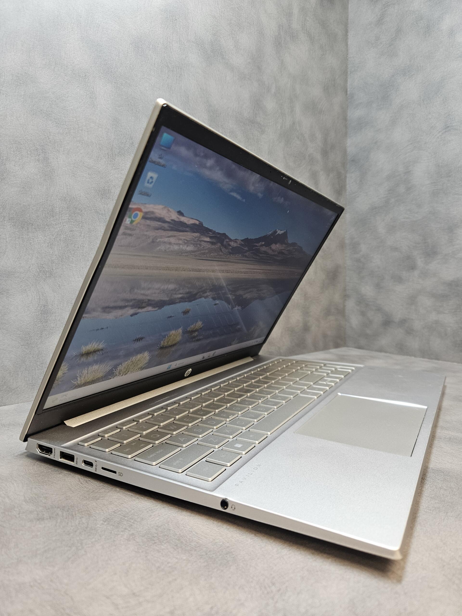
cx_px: 231
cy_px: 308
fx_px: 409
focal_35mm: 23
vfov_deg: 73.9
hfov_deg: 58.9
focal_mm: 5.4
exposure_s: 1/100
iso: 200
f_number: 1.8
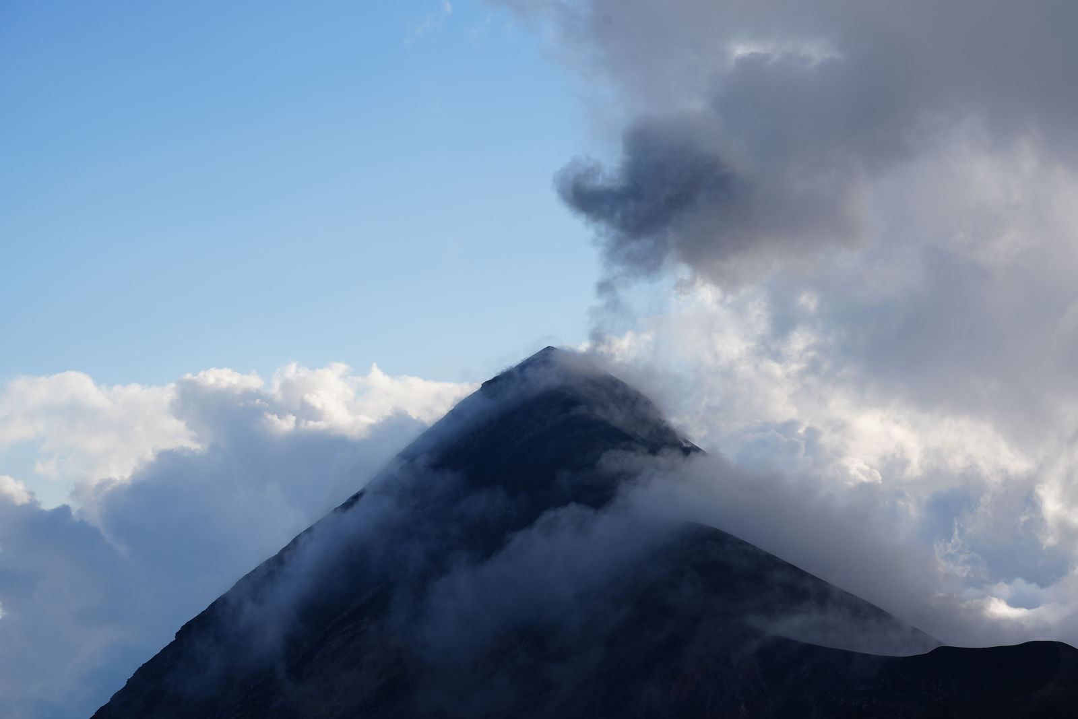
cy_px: 360
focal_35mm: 105
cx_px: 539
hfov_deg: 19.5
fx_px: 3144
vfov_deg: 13.0
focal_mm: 105
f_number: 9
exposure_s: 1/250
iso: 100
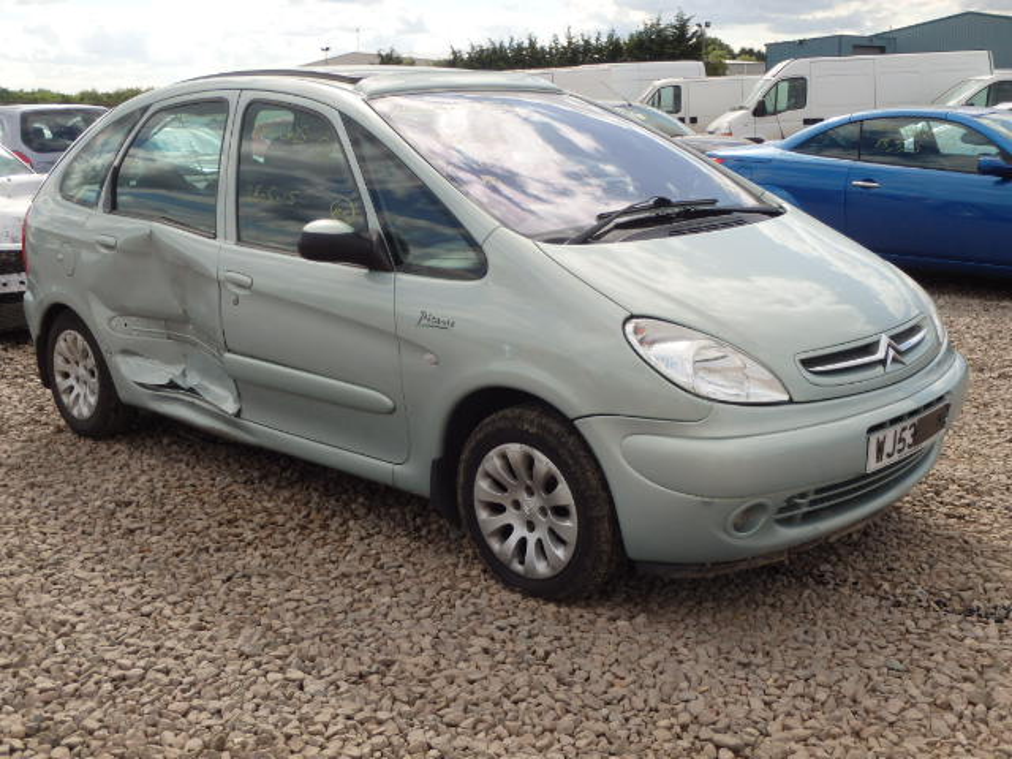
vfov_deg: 36.0
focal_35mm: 40
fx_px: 1169
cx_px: 506
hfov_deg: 46.8
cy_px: 380
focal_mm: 7.3
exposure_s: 1/500
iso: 125
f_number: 4.7
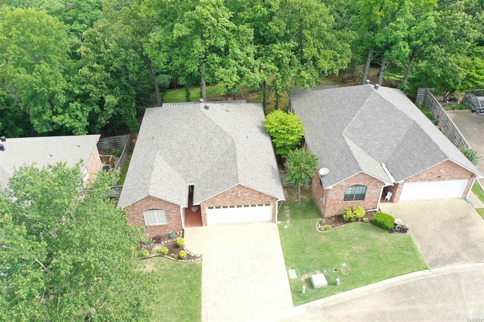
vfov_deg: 46.4
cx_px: 242
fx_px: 376
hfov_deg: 65.5
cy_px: 161
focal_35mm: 28
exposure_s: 1/160
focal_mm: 10.26
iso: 100
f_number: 4.5
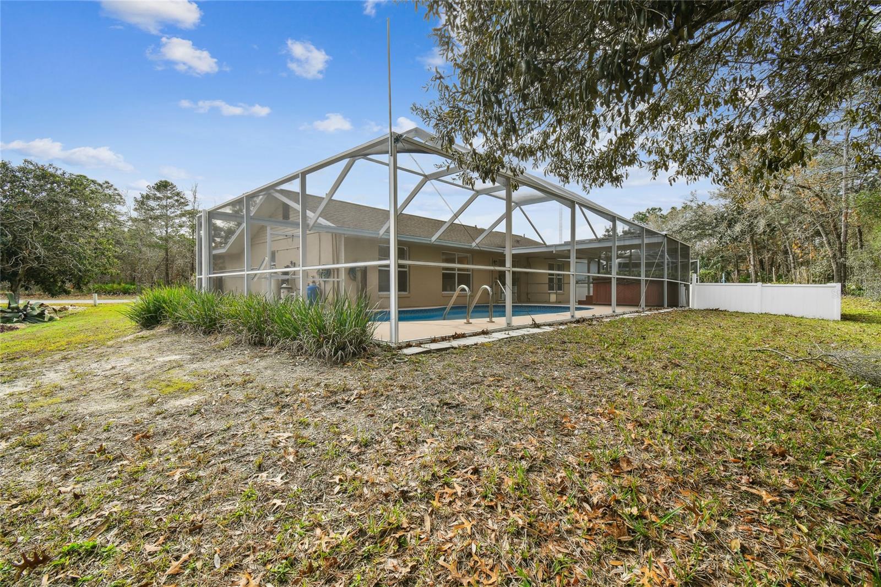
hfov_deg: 100.4
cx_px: 440
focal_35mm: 15
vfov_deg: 77.3
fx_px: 367
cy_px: 294
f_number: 7.1
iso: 100
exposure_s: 1/80
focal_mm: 10
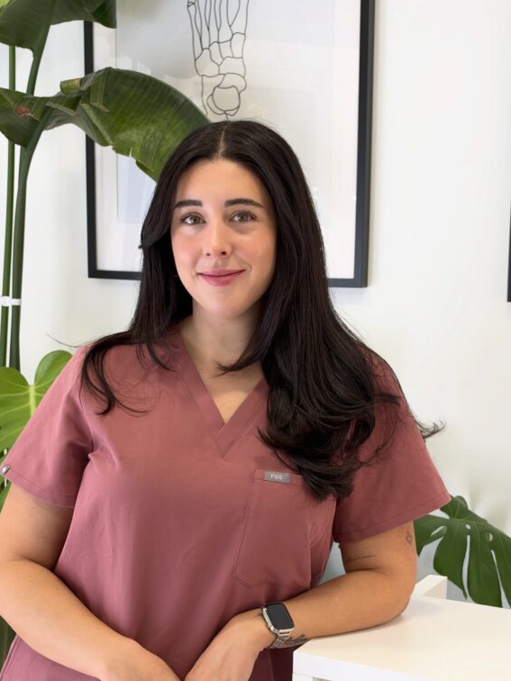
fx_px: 1279
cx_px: 297
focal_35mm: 65
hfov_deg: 22.6
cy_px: 369
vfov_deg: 29.8
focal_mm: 6.93
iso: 80
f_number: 1.8
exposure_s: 1/100
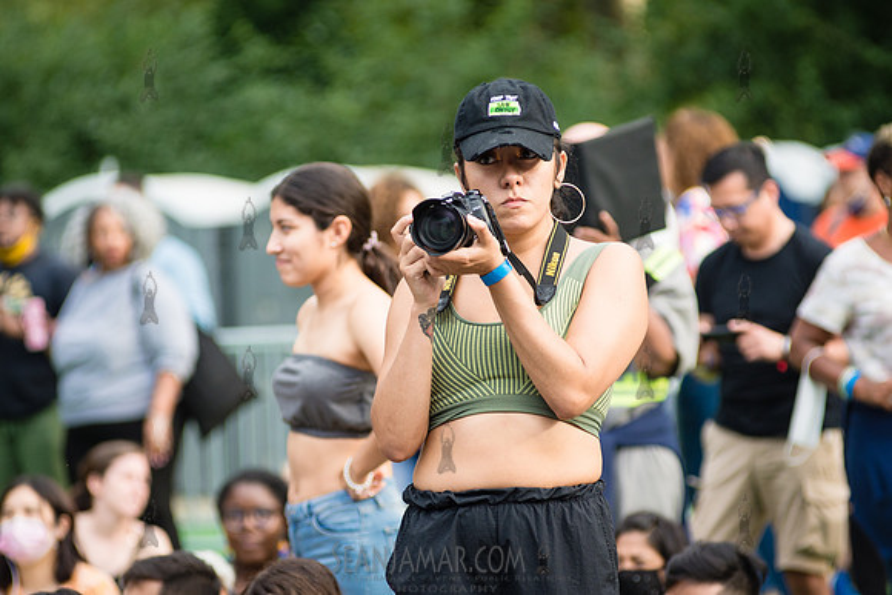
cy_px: 301
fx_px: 6487
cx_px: 486
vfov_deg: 5.3
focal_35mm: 262
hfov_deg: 7.9
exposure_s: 1/640
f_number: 4.5
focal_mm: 200
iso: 500
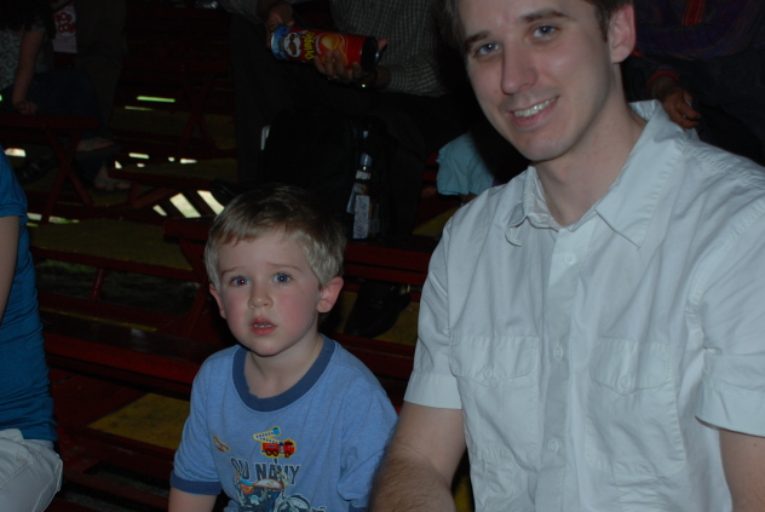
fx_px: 1447
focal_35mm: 68
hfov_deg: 29.6
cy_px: 371
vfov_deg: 20.0
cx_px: 321
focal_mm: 28
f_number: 4
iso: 200
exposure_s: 1/60
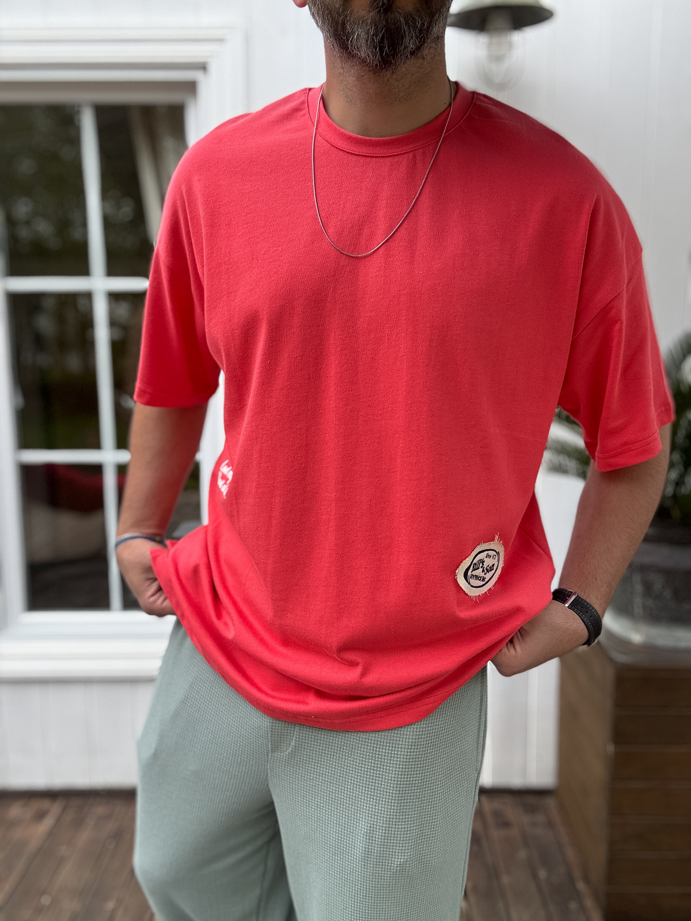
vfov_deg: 60.0
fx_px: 798
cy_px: 460
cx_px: 346
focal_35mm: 30
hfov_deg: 46.8
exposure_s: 1/120
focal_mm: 2.69
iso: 20
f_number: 1.9
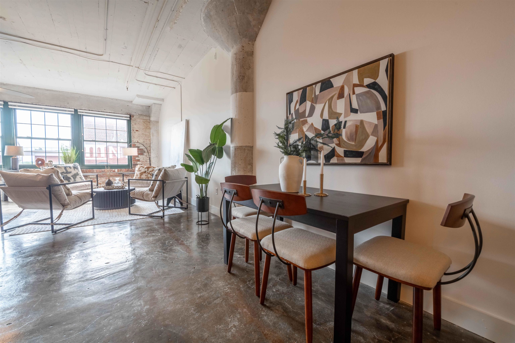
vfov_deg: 77.3
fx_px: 215
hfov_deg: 100.4
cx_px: 258
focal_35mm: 15
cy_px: 172
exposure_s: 1/80
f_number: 11
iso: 400
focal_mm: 15
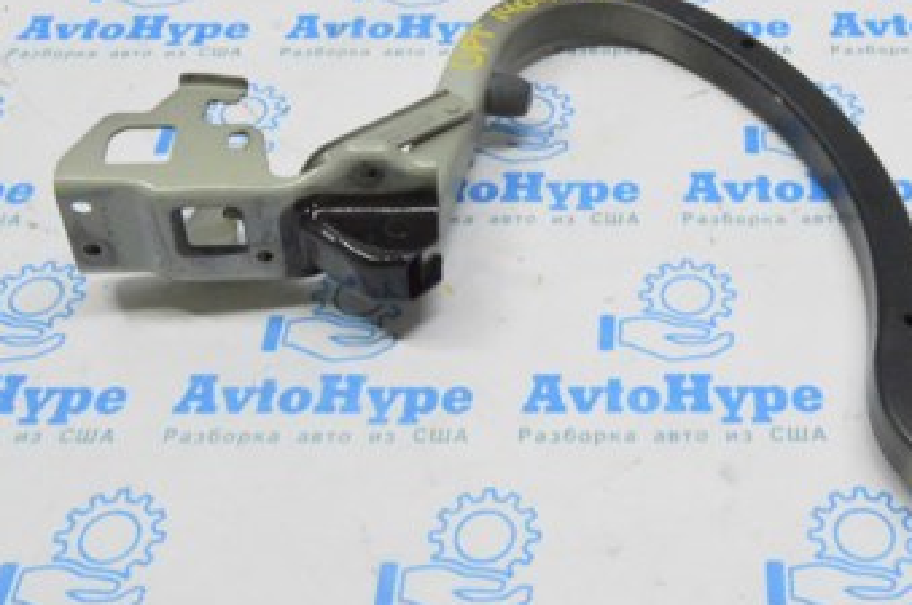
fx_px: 1290
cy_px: 233
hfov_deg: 38.1
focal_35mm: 51
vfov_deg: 26.3
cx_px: 667
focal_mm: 18
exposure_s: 1/20
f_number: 20
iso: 6400
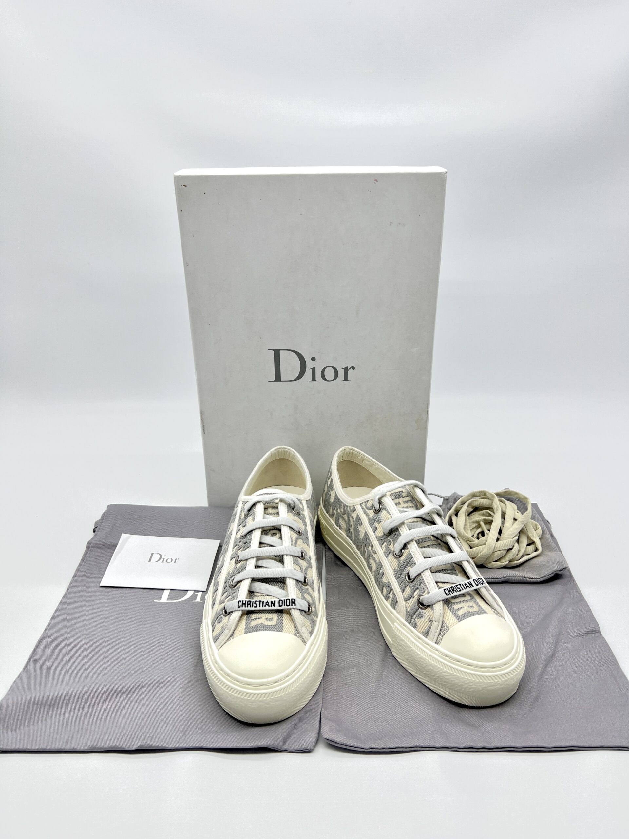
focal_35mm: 26
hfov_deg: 53.1
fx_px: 630
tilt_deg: -22.6
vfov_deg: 67.3
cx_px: 314
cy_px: 420
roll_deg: +0.8
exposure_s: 1/145
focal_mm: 5.7
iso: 32
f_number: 1.5
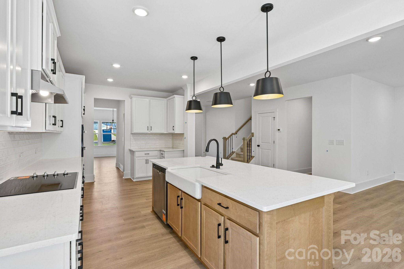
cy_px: 134
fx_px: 196
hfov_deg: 91.6
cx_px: 202
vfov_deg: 68.9
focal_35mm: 18
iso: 220
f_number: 8
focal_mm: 17.5
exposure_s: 1/20
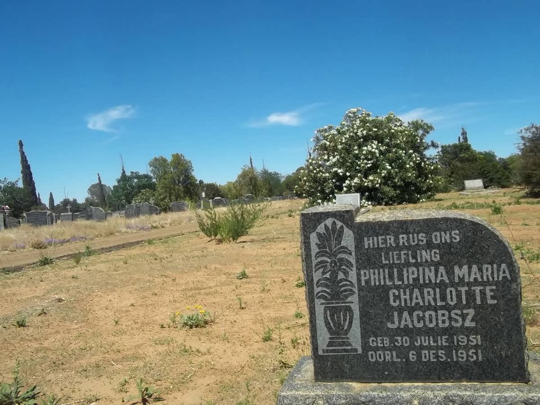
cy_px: 202
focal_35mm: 32
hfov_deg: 56.8
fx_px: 499
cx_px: 270
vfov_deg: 44.2
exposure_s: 1/500
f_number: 5.5
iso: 80
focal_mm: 5.7
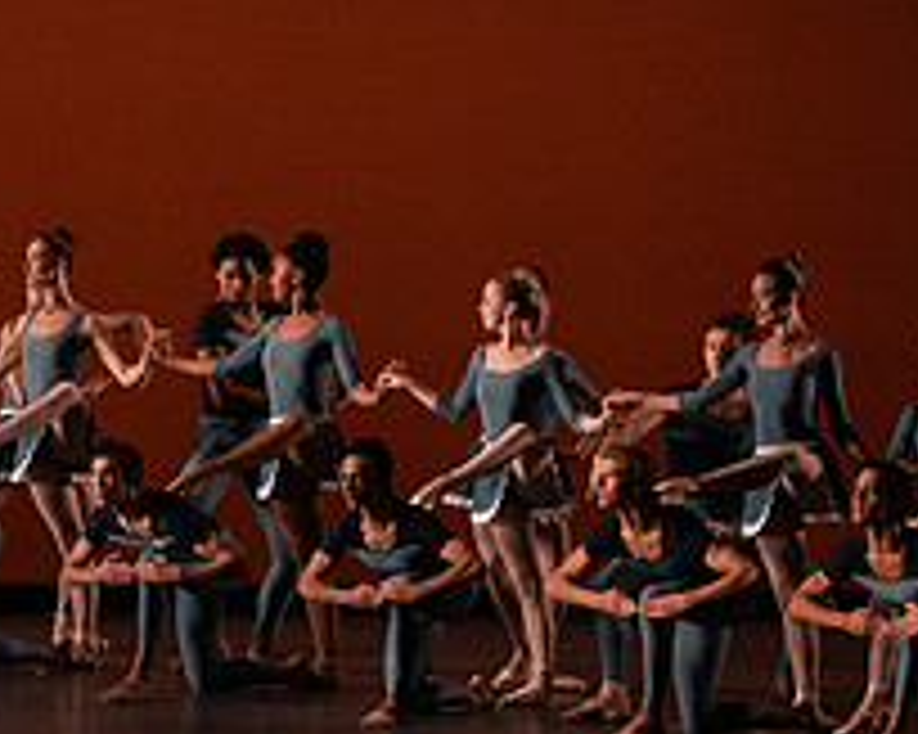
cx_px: 225
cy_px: 34
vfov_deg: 3.9
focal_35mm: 401
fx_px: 10890
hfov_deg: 4.8
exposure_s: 1/400
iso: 5000
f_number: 9
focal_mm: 150
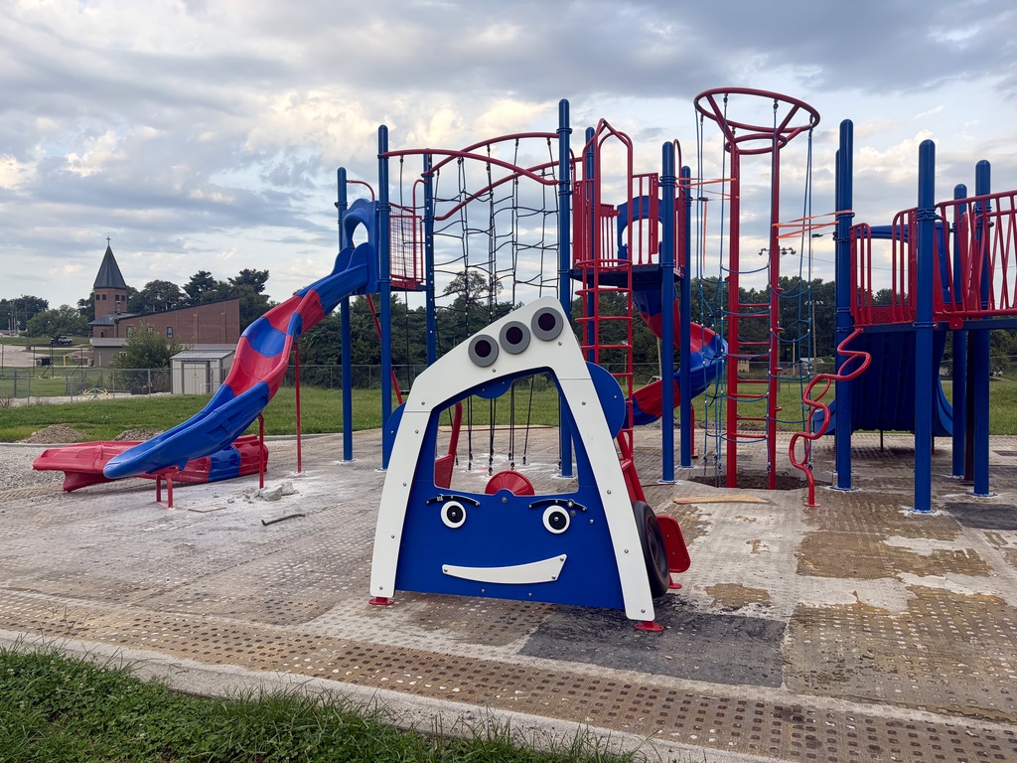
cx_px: 508
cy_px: 382
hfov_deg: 67.3
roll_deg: +0.7
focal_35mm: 26
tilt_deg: -0.7
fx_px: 764
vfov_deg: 53.1
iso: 50
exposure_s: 1/873
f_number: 1.6
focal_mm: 5.96
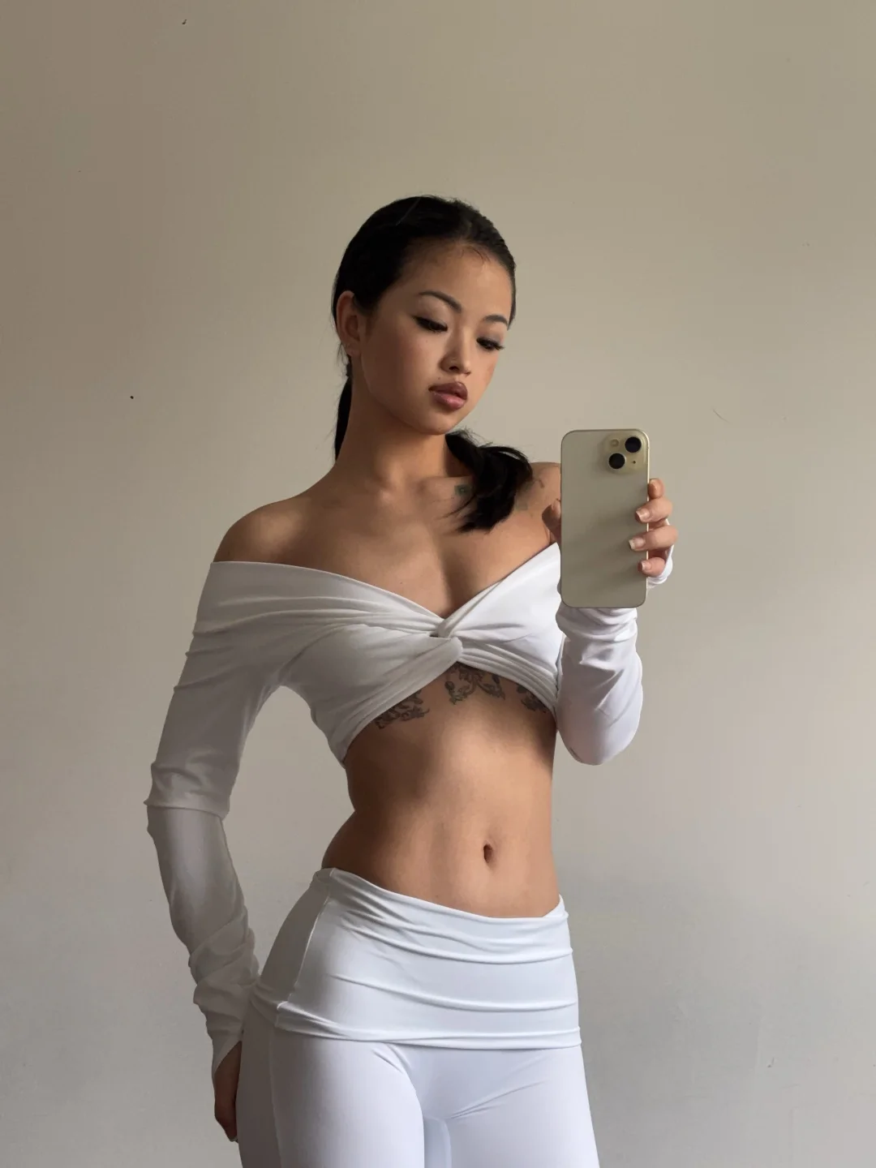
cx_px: 438
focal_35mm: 52
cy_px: 584
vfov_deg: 36.8
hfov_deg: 28.0
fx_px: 1755
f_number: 1.6
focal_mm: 5.96
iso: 200
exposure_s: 1/40
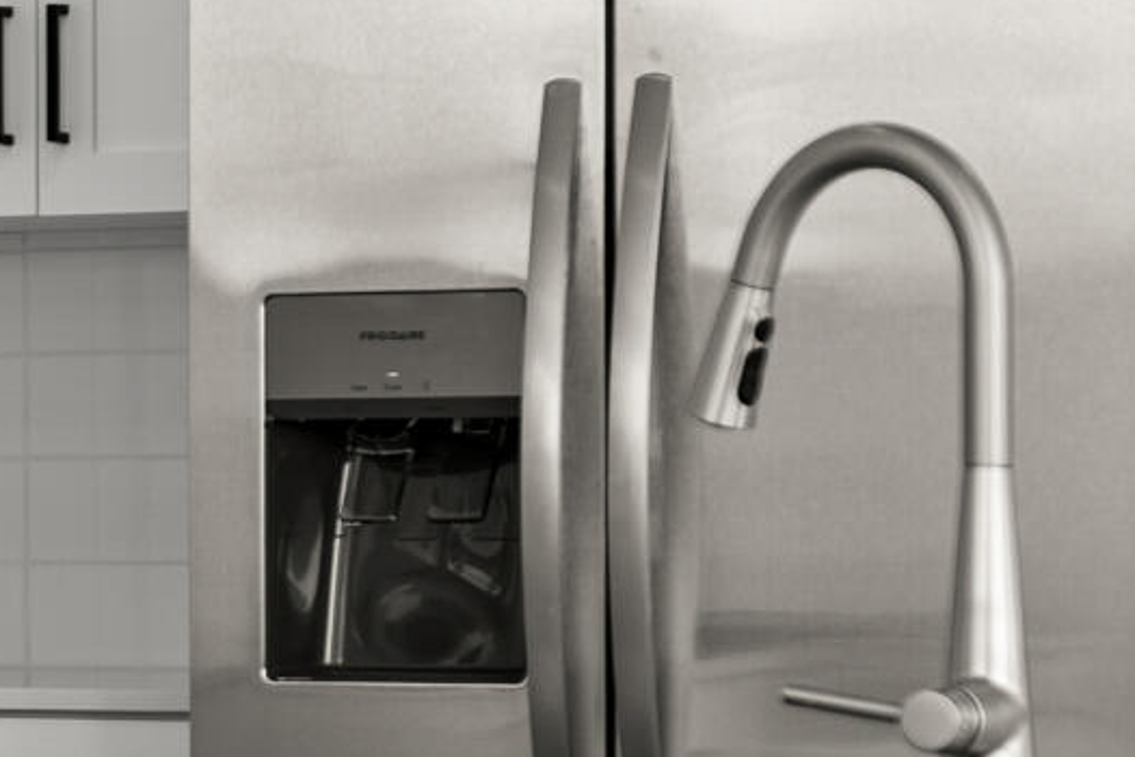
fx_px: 6305
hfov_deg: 9.9
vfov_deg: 6.9
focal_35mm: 200
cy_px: 366
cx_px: -713
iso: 100
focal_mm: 35
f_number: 2.8
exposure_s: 1/80
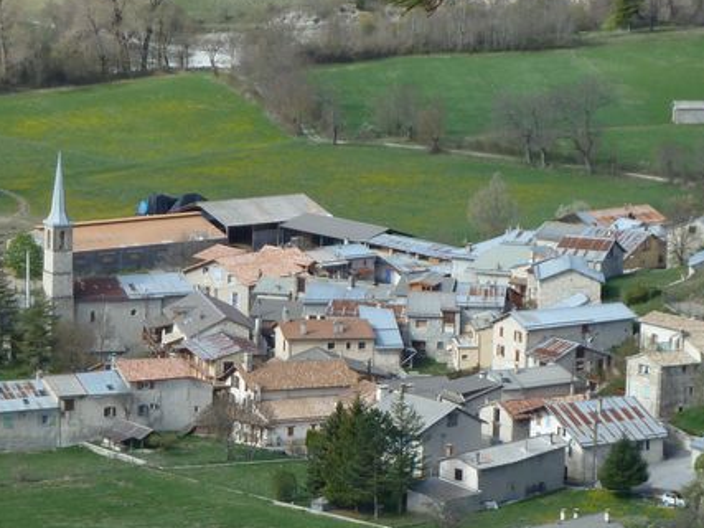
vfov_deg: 6.7
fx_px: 4534
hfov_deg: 8.9
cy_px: 289
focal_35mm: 223
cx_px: 439
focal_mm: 19.5
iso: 80
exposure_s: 1/320
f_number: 4.4
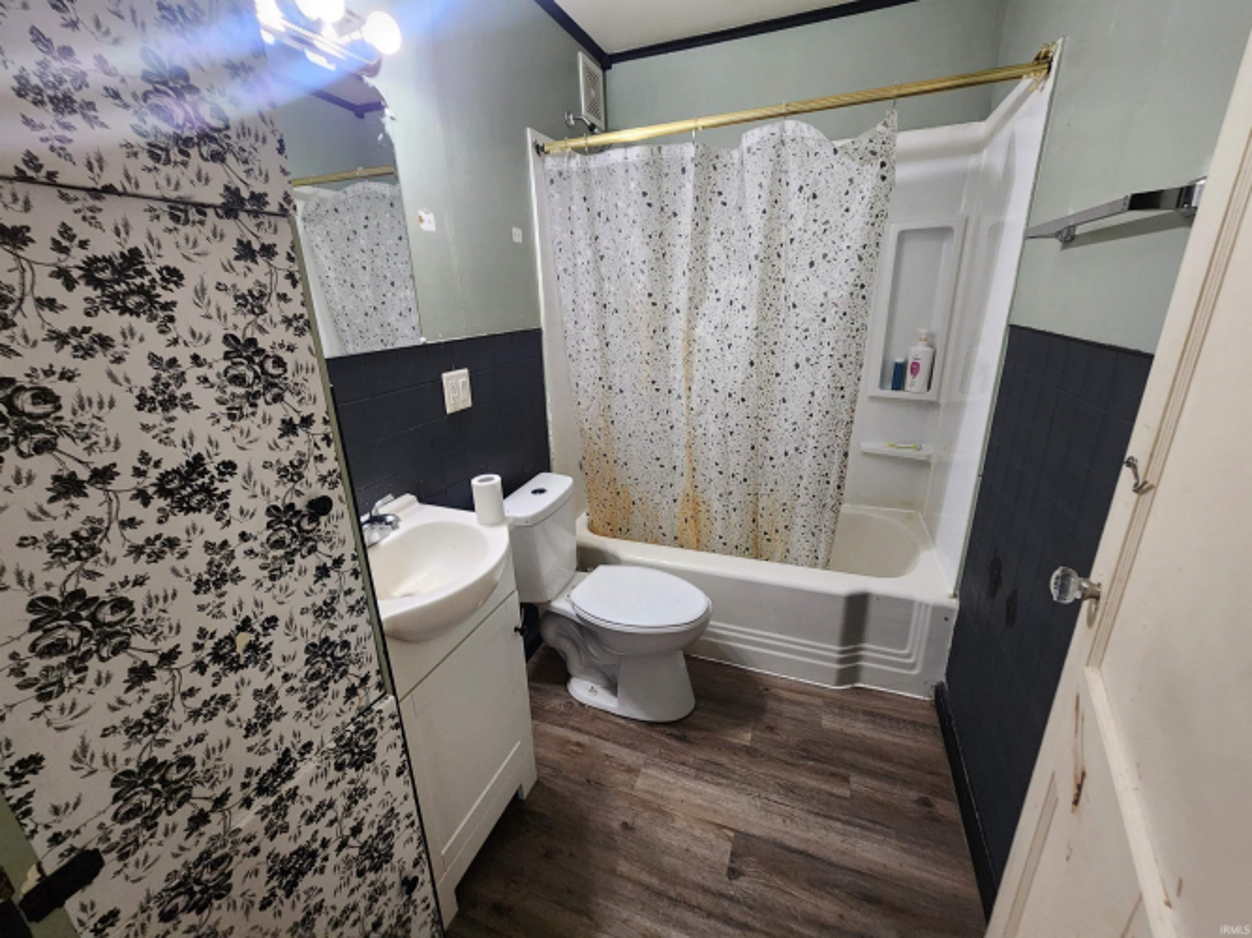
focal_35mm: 13
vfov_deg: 89.9
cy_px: 469
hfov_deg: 106.2
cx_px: 626
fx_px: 470
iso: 400
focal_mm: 2.2
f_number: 2.2
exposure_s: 1/60
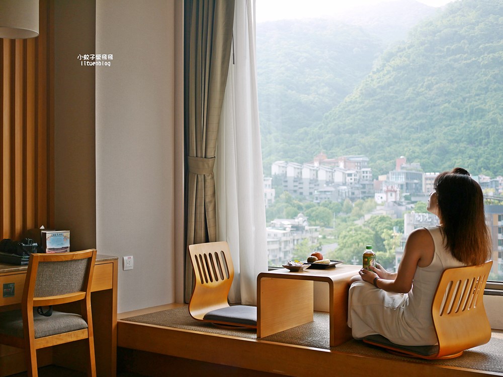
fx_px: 727
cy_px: 188
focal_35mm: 50
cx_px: 252
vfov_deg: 29.1
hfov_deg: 38.2
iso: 200
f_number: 2.2
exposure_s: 1/640
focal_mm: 25
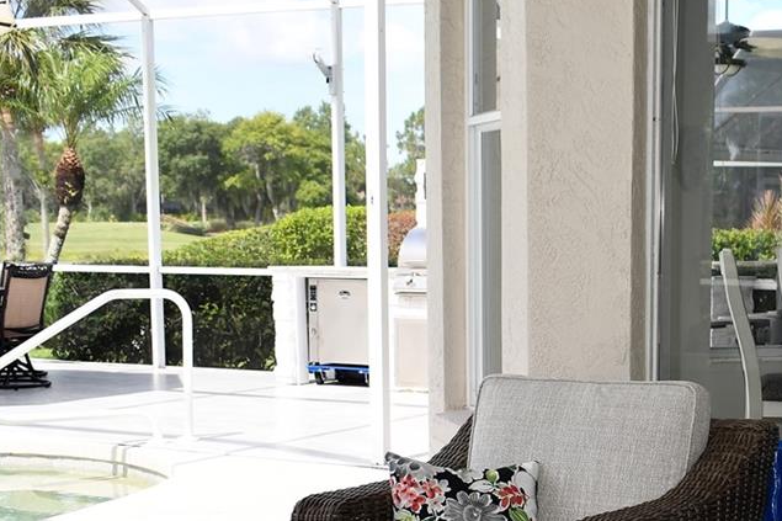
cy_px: 531
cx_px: 680
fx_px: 1477
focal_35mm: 68
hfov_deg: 28.7
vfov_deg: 19.4
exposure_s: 1/250
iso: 100
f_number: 4.5
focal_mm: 18
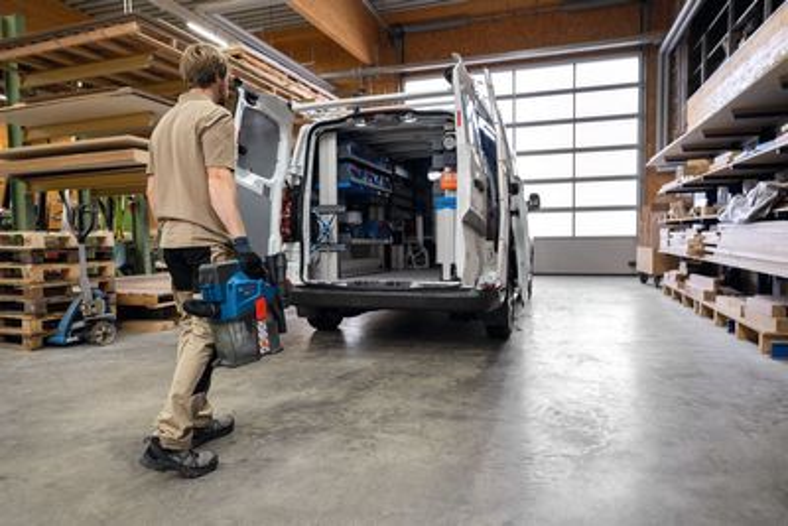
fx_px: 525
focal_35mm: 24
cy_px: 263
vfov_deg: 53.2
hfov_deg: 73.7
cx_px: 394
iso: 1000
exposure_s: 1/100
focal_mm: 24
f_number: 4
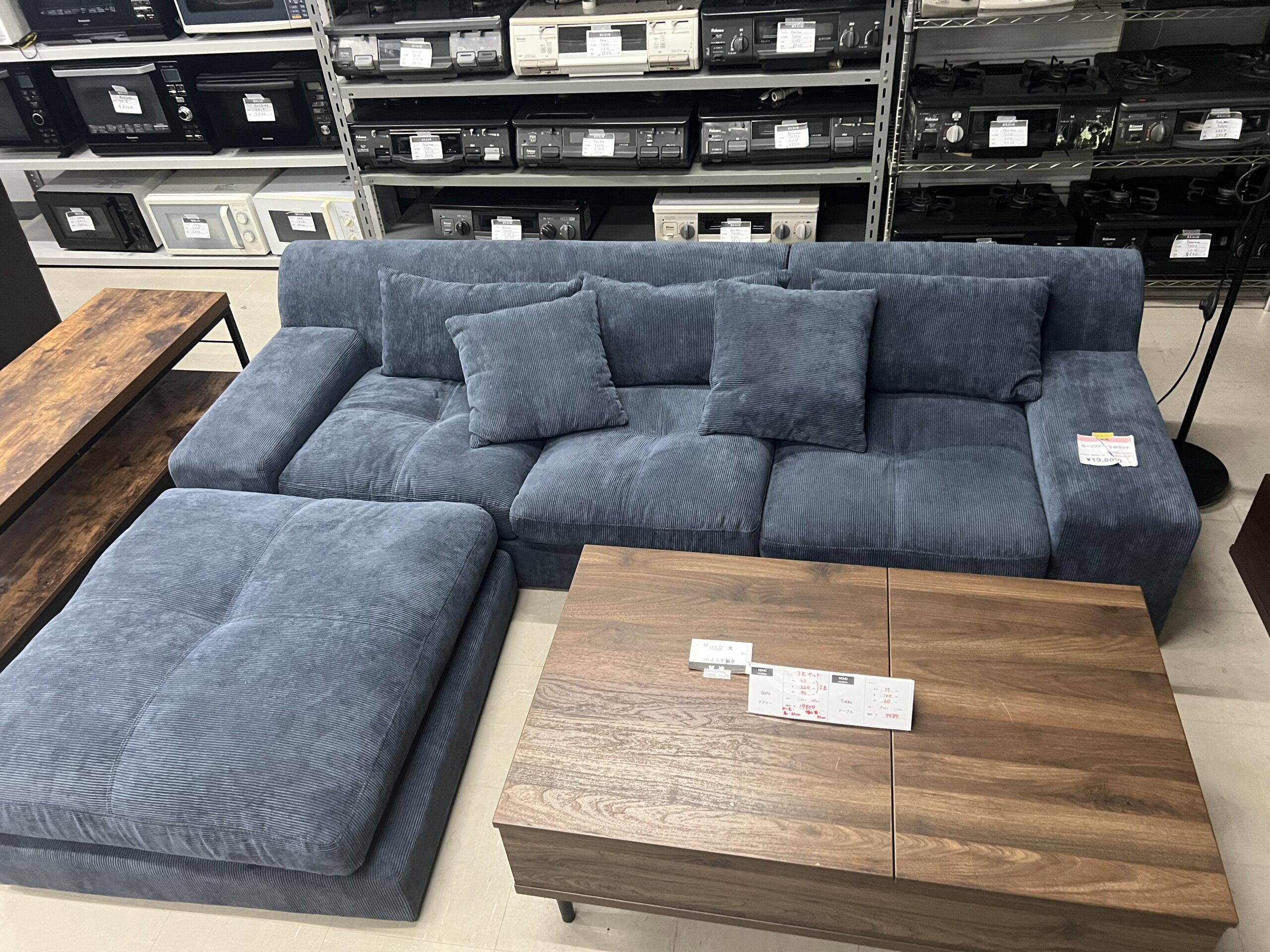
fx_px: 954
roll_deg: +5.5
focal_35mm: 26
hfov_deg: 67.3
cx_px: 635
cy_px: 476
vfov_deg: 53.1
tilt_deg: -38.0
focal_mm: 5.7
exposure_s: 1/60
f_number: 1.5
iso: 400
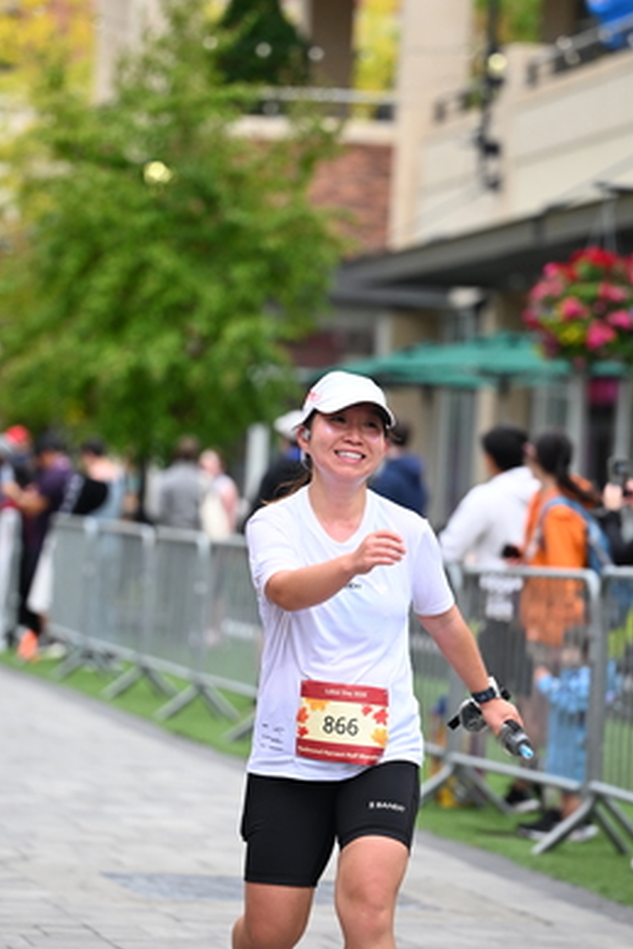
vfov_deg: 12.6
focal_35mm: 163
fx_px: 4295
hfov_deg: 8.4
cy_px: 484
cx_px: 329
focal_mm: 115
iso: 640
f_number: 2.8
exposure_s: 1/2000
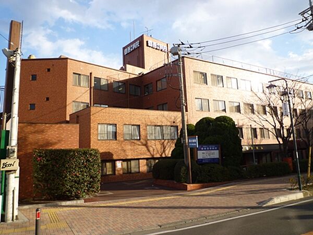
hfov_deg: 69.4
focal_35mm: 25
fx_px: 226
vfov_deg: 54.9
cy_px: 118
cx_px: 156
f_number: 2.8
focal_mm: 4.4
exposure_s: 1/320
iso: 80
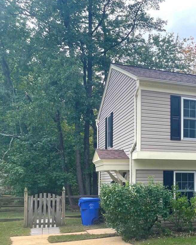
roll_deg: +0.7
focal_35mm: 43
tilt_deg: +3.1
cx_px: 192
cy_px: 158
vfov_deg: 42.4
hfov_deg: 32.4
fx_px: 312
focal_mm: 5.1
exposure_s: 1/1370
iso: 32
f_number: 1.6
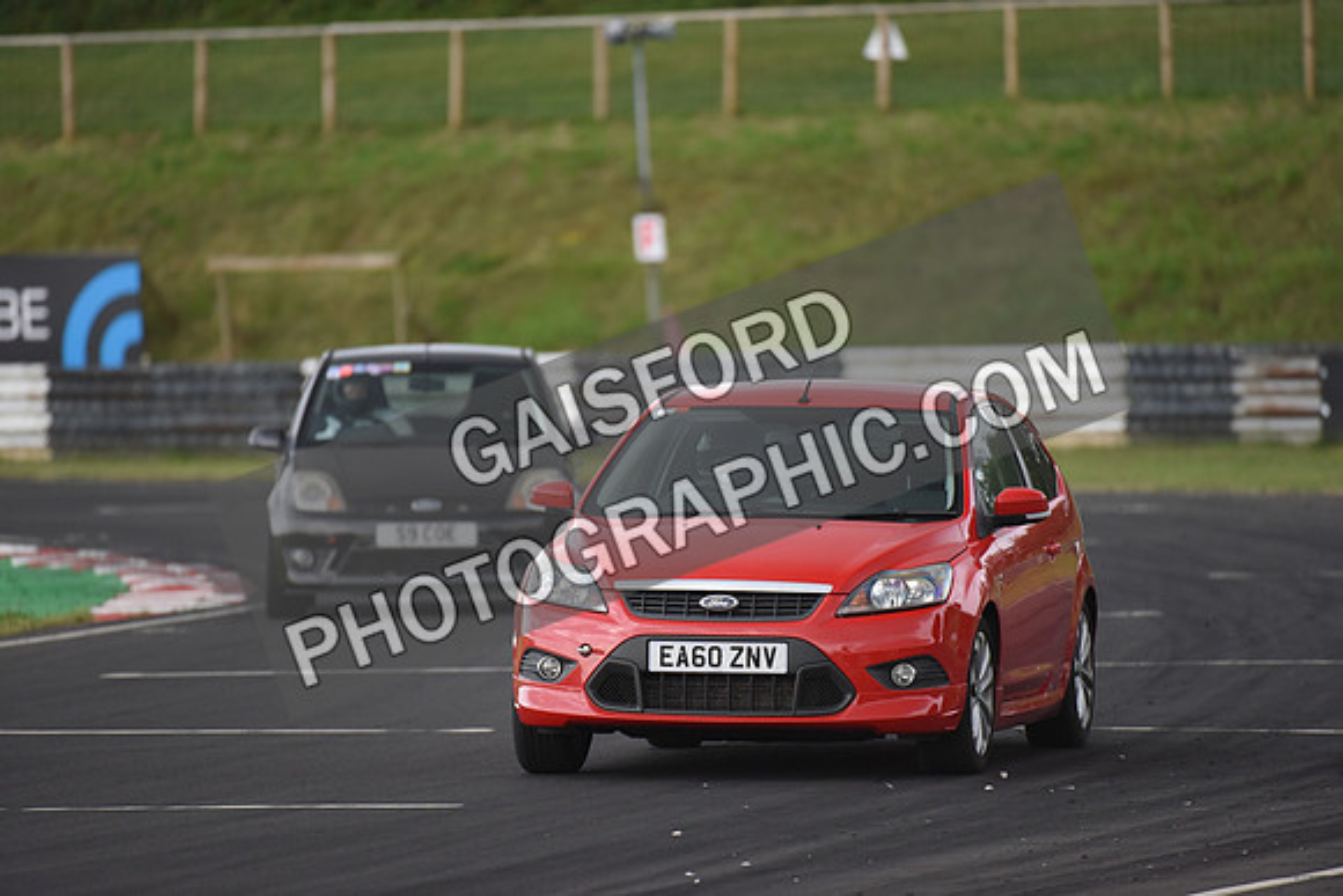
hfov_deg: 5.2
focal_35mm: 400
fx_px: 14925
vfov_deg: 3.4
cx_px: 672
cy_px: 448
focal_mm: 400
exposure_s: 1/1000
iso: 2000
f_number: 4
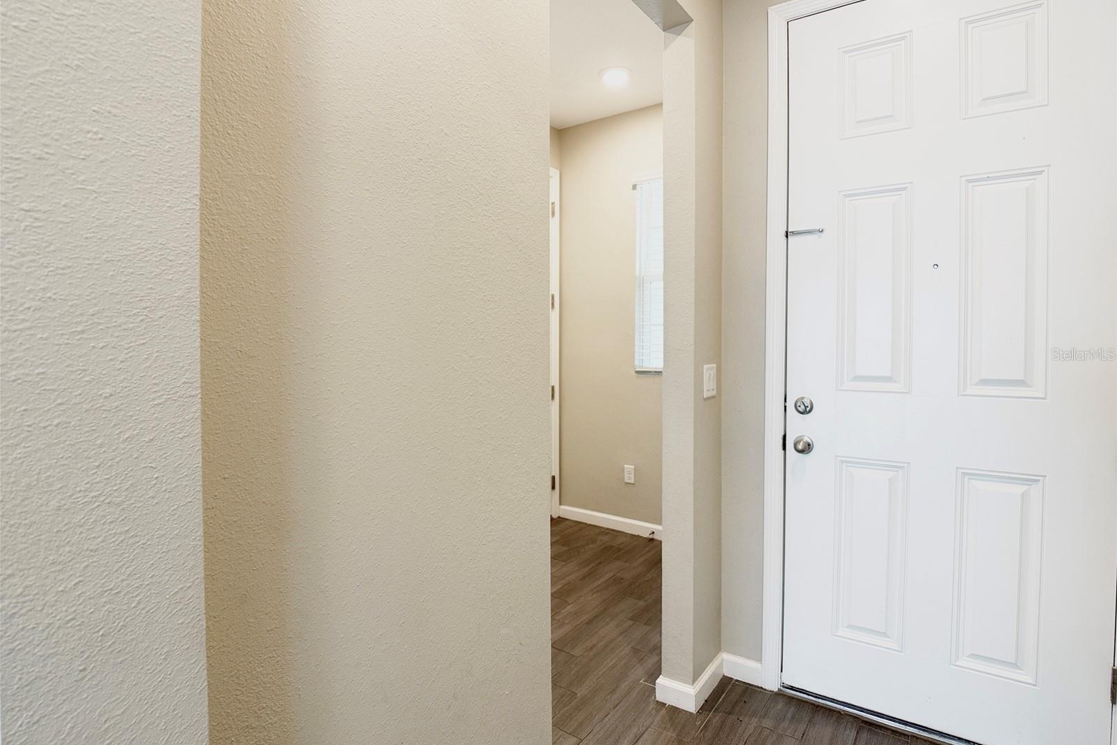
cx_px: 558
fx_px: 776
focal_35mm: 25
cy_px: 354
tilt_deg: -0.6
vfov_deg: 51.3
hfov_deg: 71.5
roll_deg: -0.1
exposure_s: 1/120
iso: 125
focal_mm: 6.76
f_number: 1.78
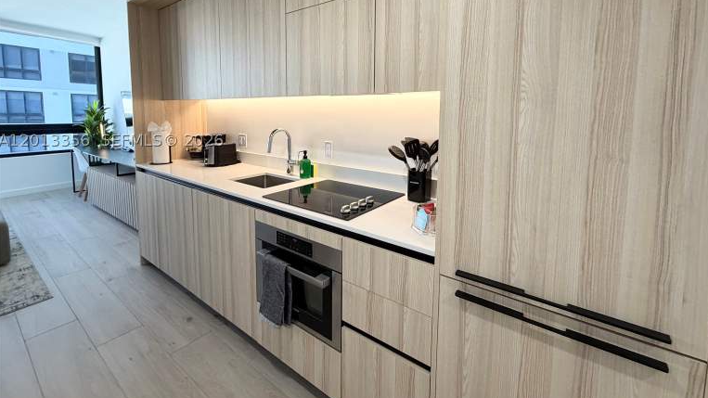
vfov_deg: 65.7
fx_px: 300
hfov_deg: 99.3
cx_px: 366
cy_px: 140
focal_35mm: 16
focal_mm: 2.22
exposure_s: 1/120
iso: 250
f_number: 2.2
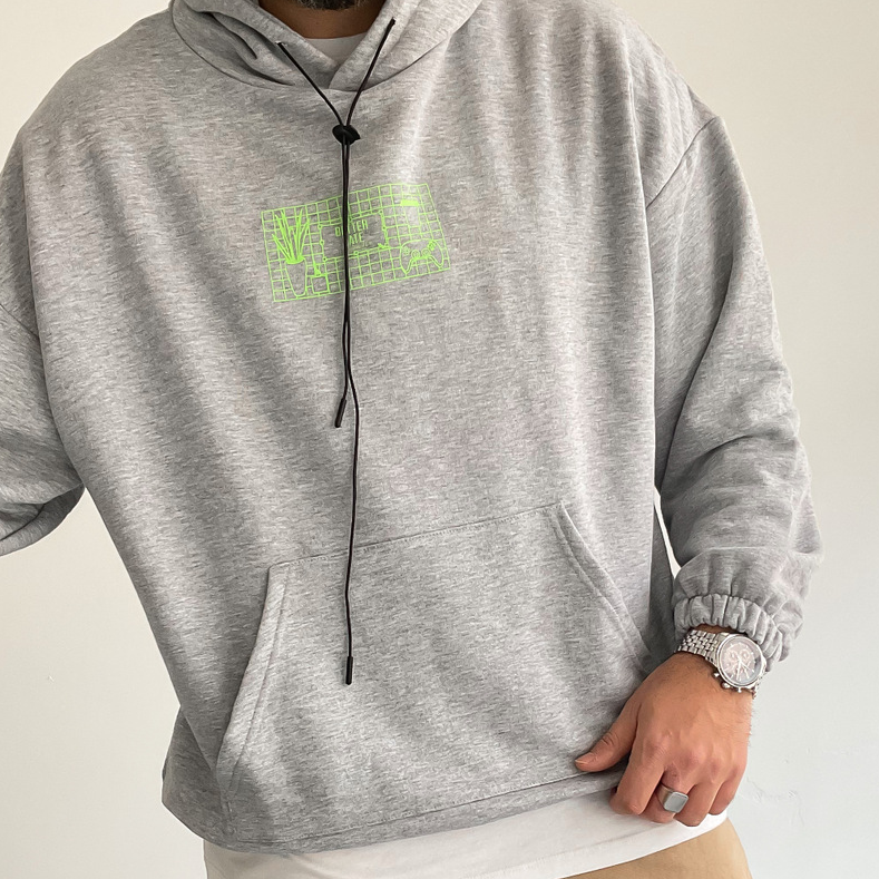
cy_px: 711
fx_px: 1494
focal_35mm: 52
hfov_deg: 32.8
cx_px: 485
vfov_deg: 31.9
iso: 64
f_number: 1.8
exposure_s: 1/120
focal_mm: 3
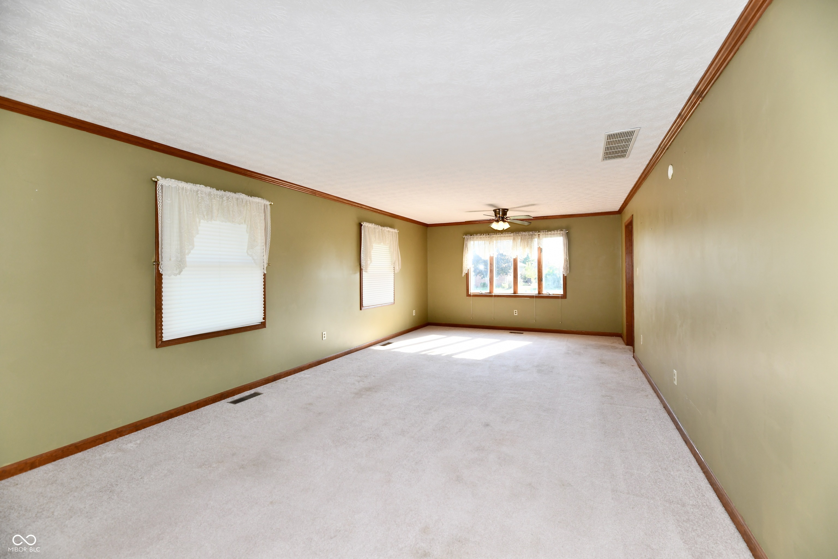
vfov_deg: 81.2
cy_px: 280
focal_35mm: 14
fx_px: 326
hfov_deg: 104.3
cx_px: 419
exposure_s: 1/125
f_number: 6.3
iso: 640
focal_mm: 14
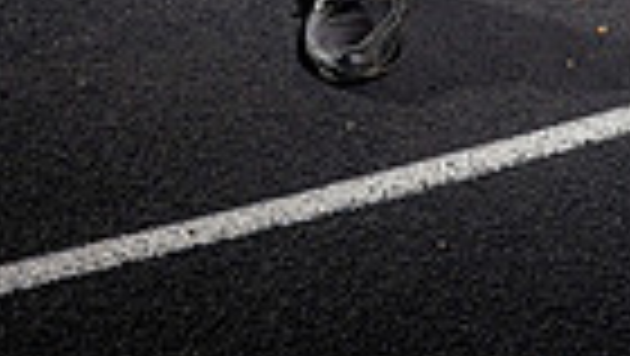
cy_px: -617
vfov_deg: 10.5
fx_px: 1521
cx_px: 378
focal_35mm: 91
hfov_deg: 23.4
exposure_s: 1/250
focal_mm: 27
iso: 800
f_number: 4
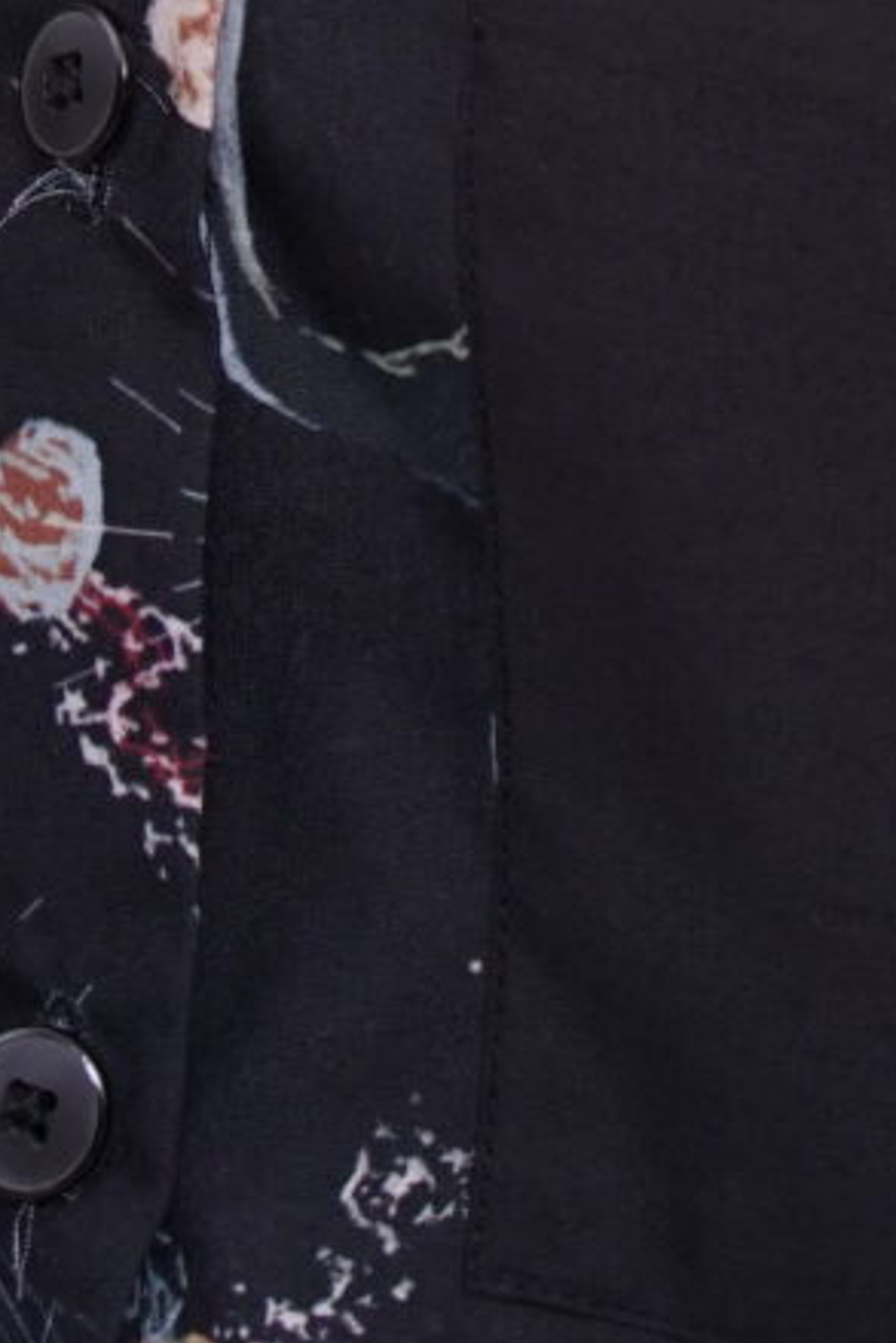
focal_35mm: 204
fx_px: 7609
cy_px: -2010
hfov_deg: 6.7
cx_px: 1078
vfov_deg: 9.0
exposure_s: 1/100
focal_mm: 35
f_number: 6.3
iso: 400
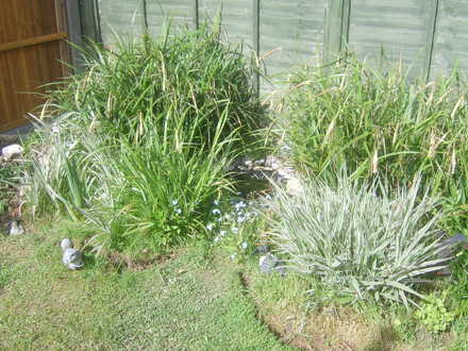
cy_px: 176
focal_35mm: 31
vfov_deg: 45.4
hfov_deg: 58.4
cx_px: 234
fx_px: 419
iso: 50
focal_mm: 8.13
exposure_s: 1/229
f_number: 4
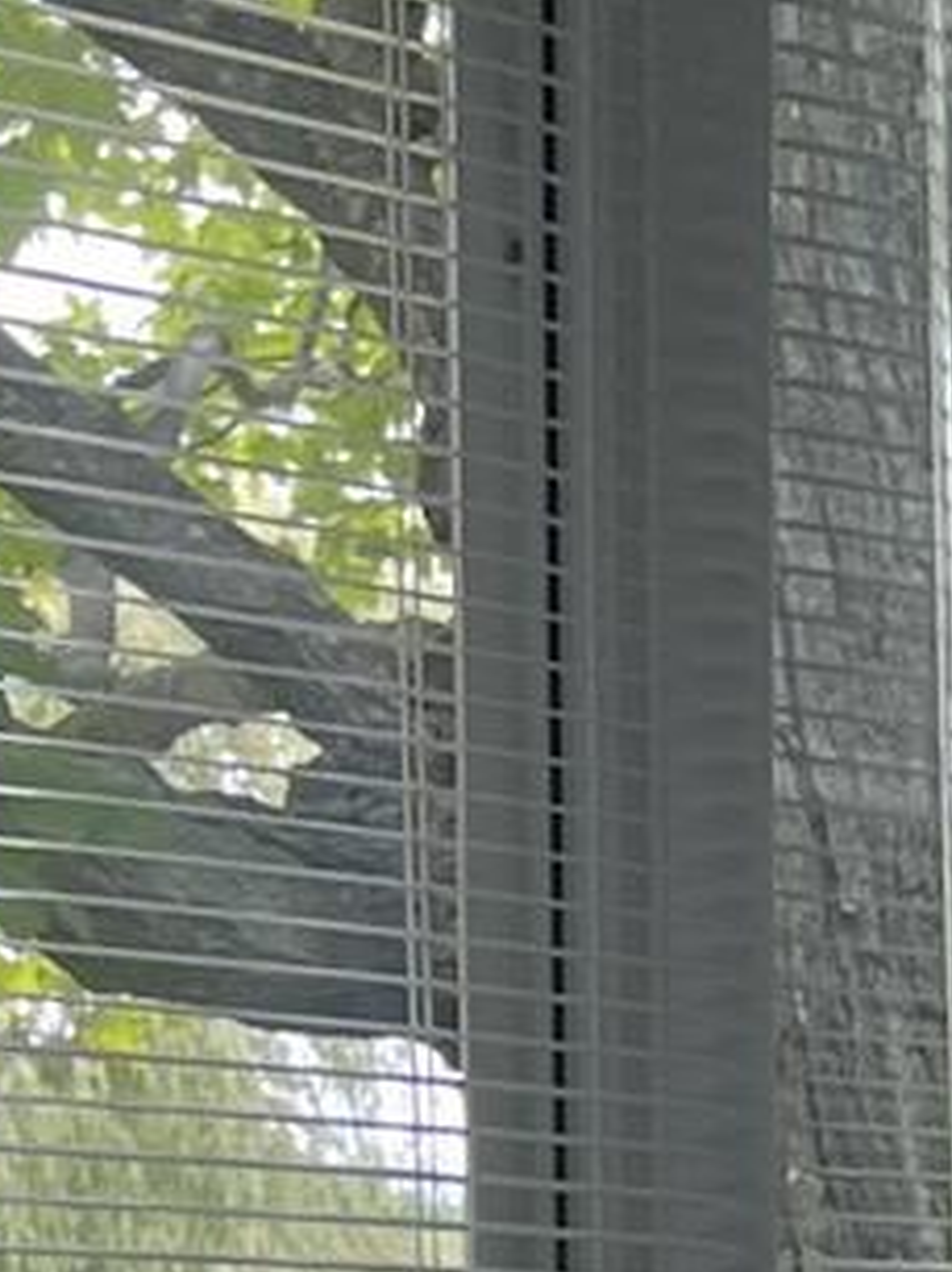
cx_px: 1734
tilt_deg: -12.1
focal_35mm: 196
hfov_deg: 7.3
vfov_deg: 9.2
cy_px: 2951
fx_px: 7197
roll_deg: -1.7
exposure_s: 1/121
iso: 32
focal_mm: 5.7
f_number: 1.5
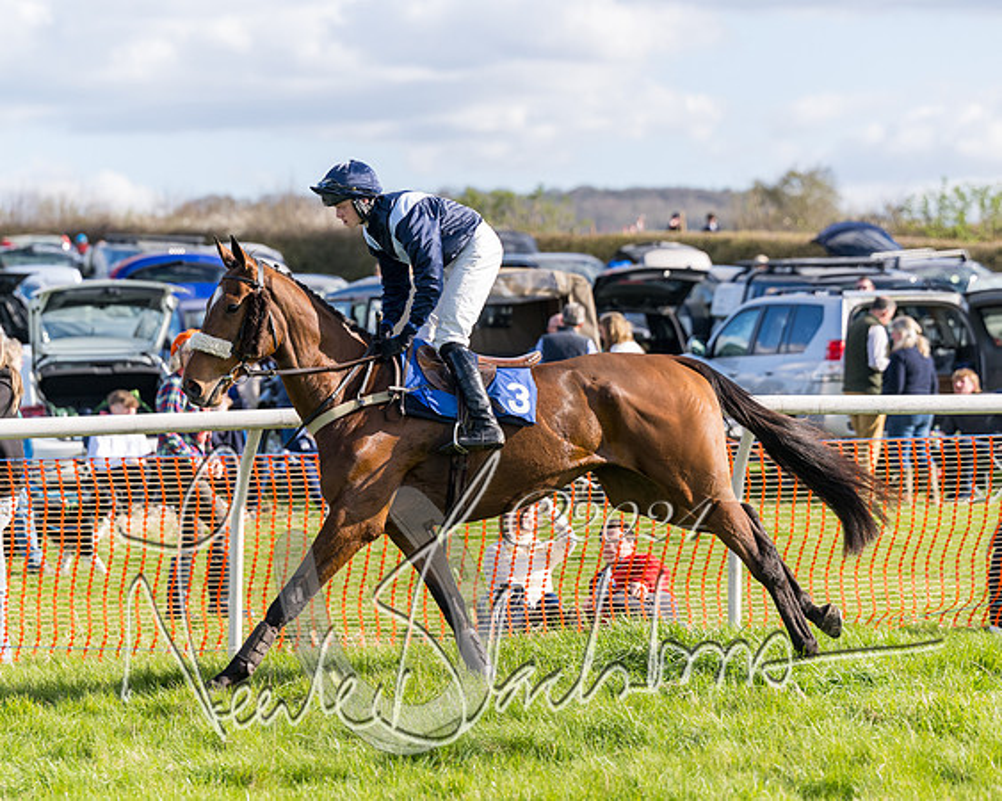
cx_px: 489
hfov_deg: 10.7
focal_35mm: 180
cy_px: 393
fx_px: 5345
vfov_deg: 8.6
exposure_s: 1/2500
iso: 400
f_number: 3.5
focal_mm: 125
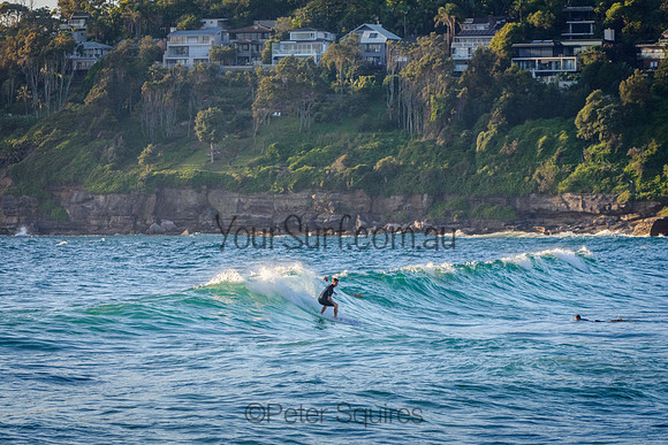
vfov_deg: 5.8
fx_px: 4391
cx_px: 334
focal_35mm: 237
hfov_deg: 8.7
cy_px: 222
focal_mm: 155
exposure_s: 1/2000
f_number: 5.6
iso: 900
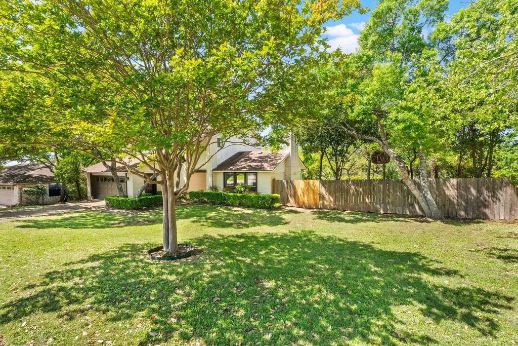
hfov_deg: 100.4
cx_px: 259
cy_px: 173
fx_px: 216
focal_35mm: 15
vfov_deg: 77.3
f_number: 11
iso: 250
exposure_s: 1/25
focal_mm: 10
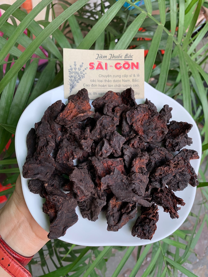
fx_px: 208
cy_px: 138
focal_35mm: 26
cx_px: 104
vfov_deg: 67.3
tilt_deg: -55.7
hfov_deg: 53.1
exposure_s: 1/122
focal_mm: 4.25
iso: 40
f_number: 1.8
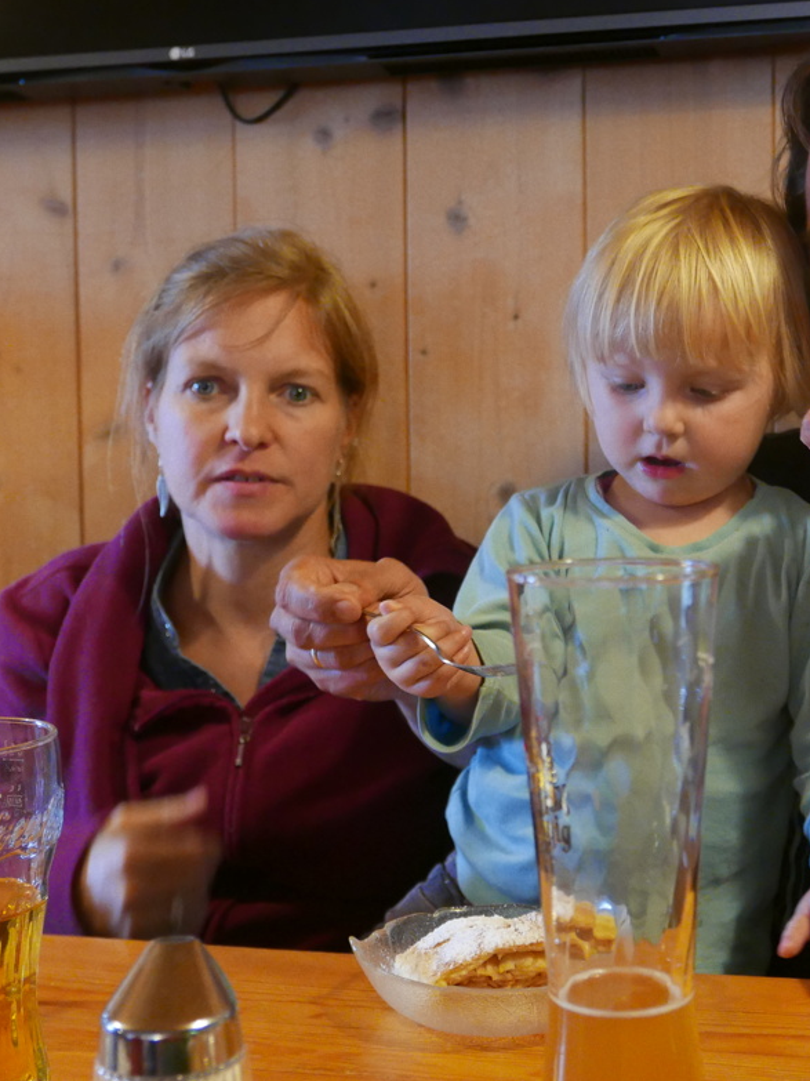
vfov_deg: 38.2
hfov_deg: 29.0
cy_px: 545
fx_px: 1560
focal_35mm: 50
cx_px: 522
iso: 1600
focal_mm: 15.4
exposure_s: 1/80
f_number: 2.3
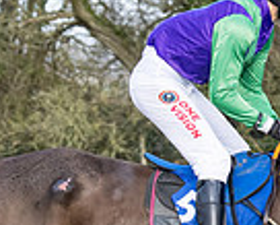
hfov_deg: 2.8
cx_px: 739
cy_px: 309
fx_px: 5623
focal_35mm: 678
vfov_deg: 2.3
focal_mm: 80
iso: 400
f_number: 5
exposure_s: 1/1000
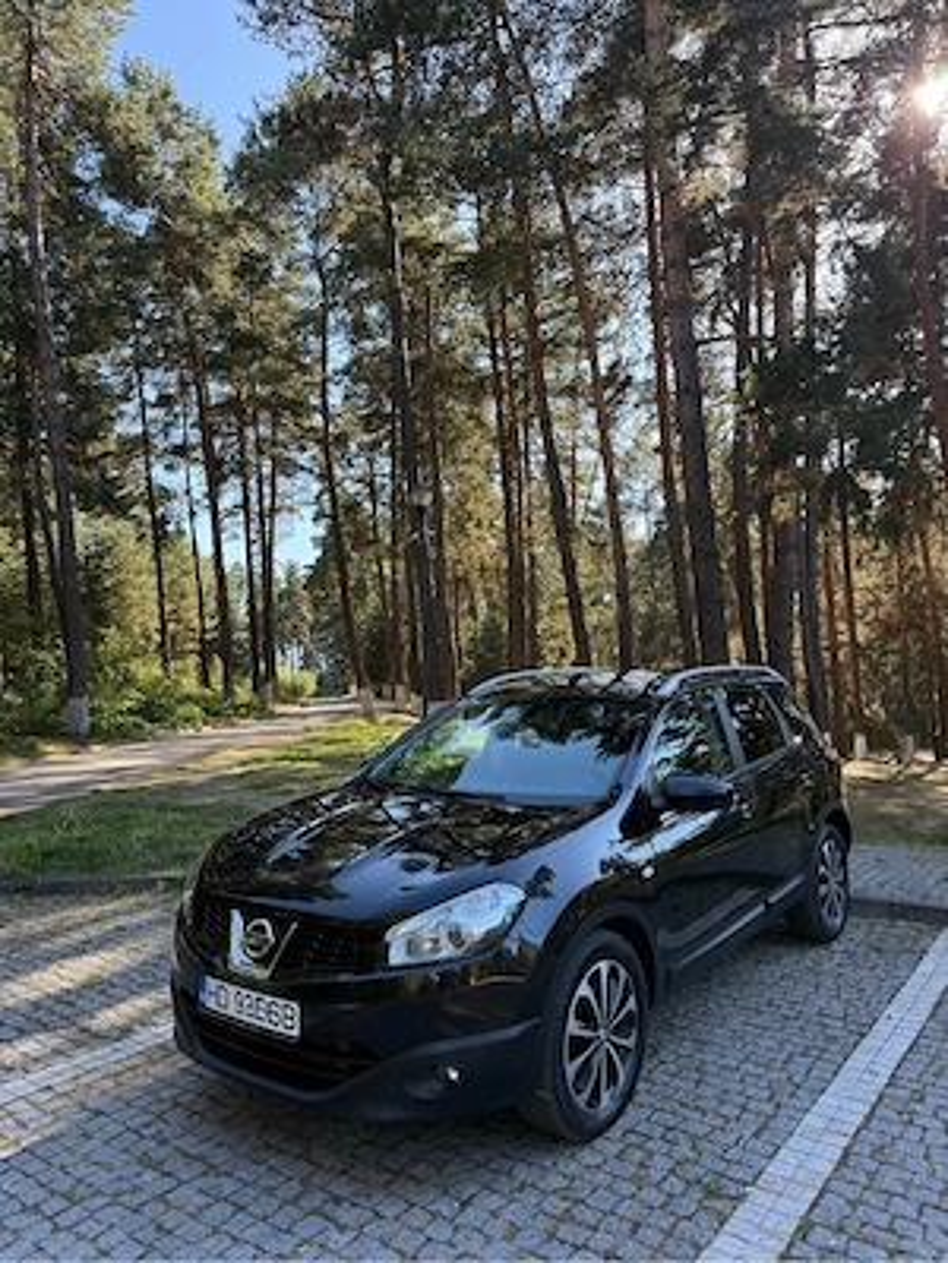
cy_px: 632
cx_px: 474
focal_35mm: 24
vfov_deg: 71.6
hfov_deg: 56.8
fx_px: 876
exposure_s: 1/488
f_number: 1.78
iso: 100
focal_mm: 6.76
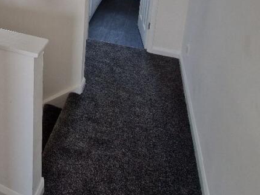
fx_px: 233
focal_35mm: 31
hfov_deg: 52.8
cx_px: 37
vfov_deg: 37.5
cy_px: -23
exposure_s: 1/50
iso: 100
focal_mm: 2.2
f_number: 2.2
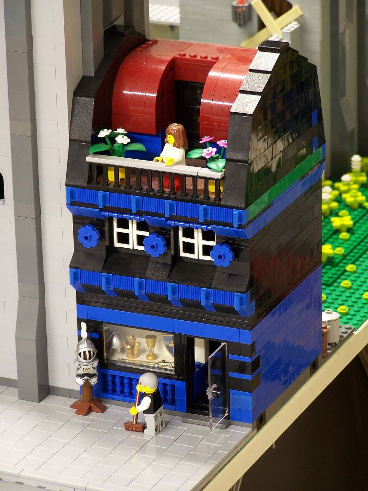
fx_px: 2396
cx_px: 184
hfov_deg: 8.8
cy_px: 246
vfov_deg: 11.7
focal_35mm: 169
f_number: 3.2
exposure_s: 1/2
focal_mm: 28
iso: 80
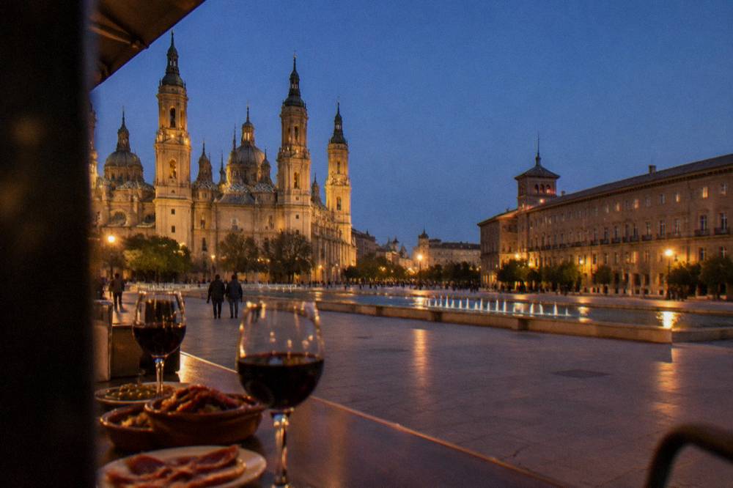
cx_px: 366
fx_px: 997
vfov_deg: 27.5
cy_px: 244
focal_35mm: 49
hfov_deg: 40.4
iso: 640
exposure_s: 1/500
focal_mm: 49
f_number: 5.6
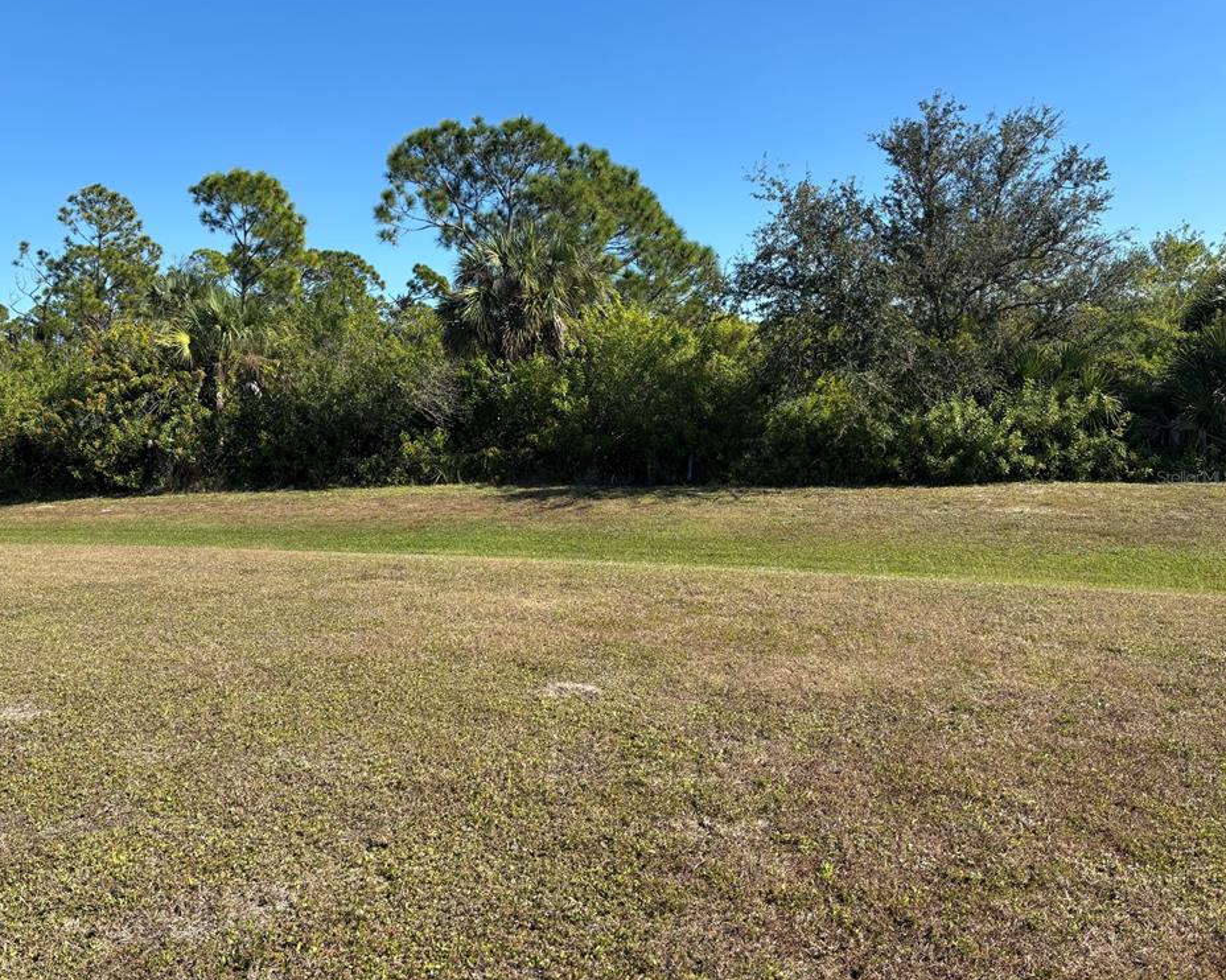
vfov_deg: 51.5
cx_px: 560
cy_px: 477
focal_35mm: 28
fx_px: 1016
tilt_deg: -4.7
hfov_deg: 62.1
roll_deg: +2.8
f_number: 1.6
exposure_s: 1/2242
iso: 50
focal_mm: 5.96
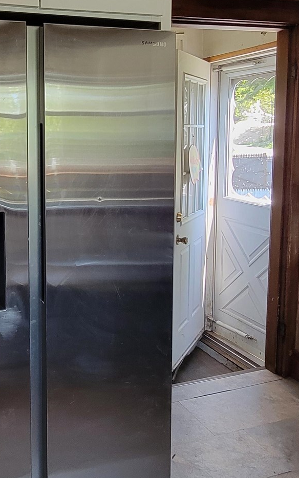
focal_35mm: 34
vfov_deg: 55.9
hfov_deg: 35.5
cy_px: 173
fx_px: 443
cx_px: 42
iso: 200
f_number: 2.2
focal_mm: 2.2
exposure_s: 1/60
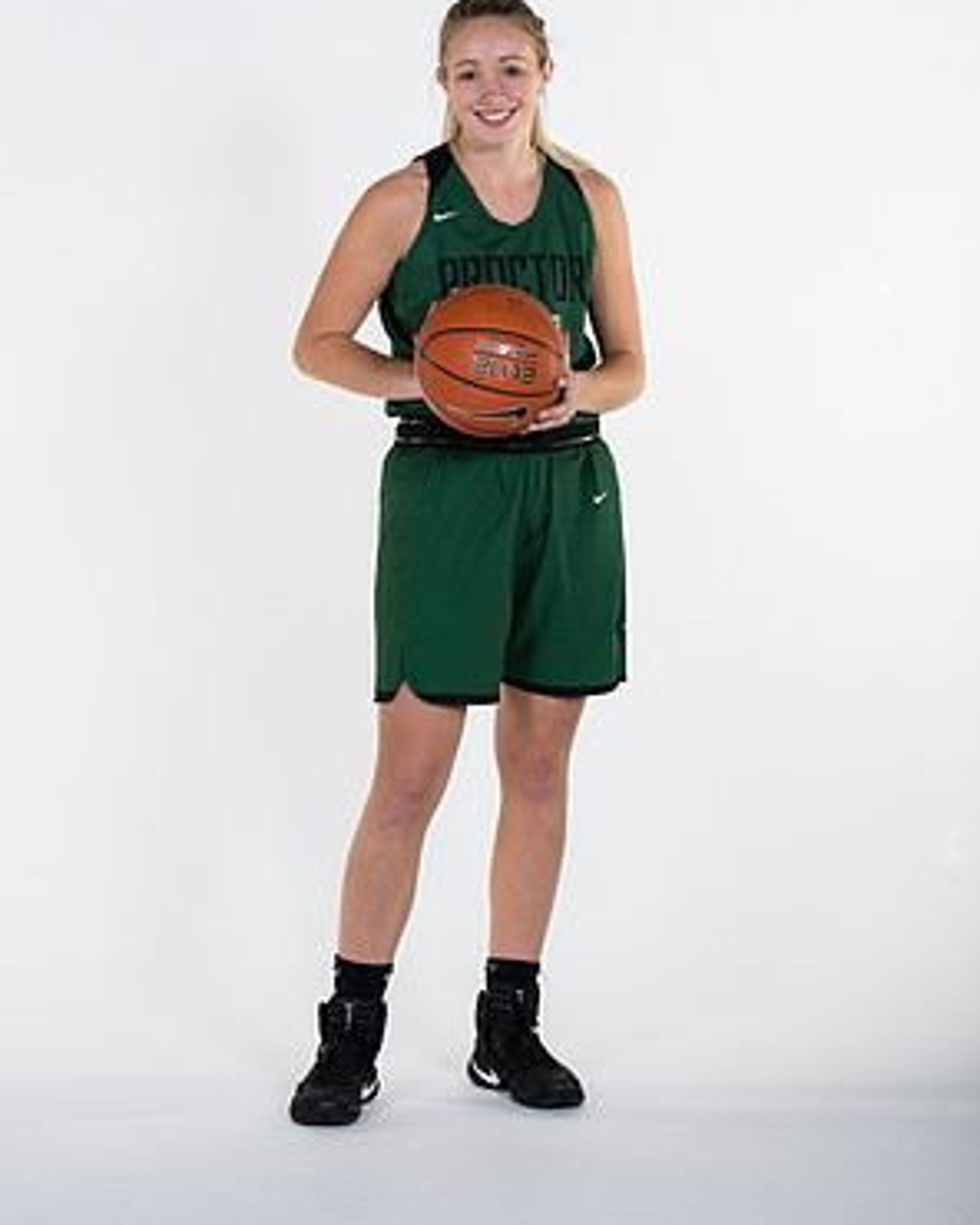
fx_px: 4351
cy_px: 490
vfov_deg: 16.0
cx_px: 493
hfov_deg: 12.9
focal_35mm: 120
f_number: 6.3
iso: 200
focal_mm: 70
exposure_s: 1/160
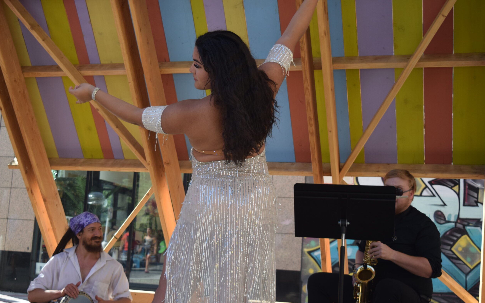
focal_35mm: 53
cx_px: 239
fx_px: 700
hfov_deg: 38.2
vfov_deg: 24.4
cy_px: 157
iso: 500
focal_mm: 34
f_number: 4.5
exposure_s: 1/1000
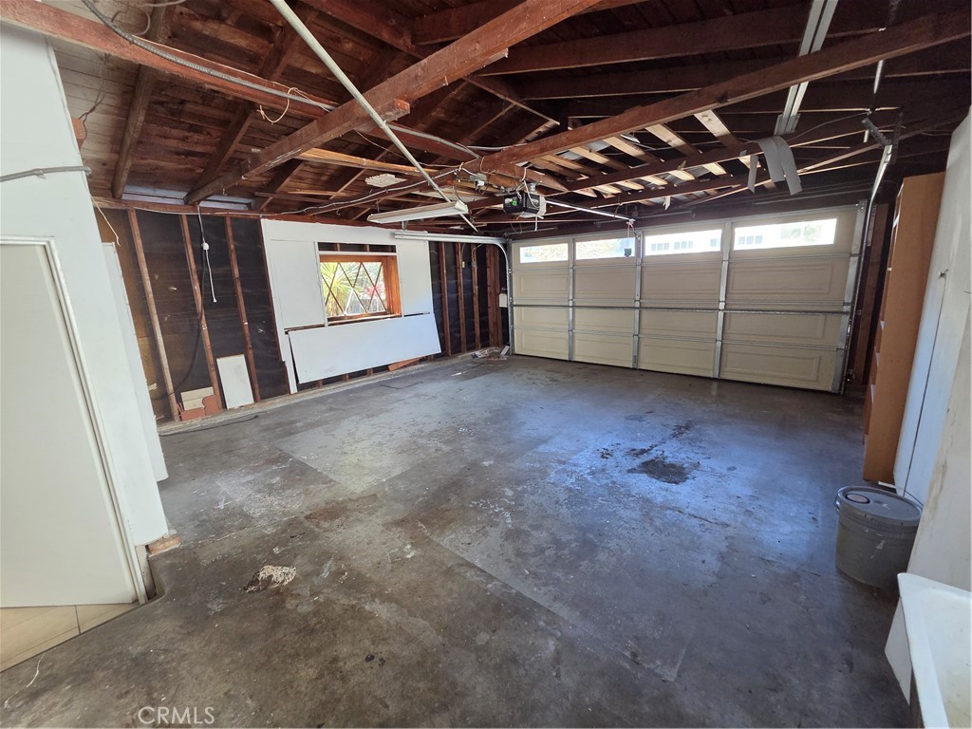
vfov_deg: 89.9
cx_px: 486
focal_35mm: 13
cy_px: 364
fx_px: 365
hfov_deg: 106.2
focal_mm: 2.2
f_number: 2.2
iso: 320
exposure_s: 1/120
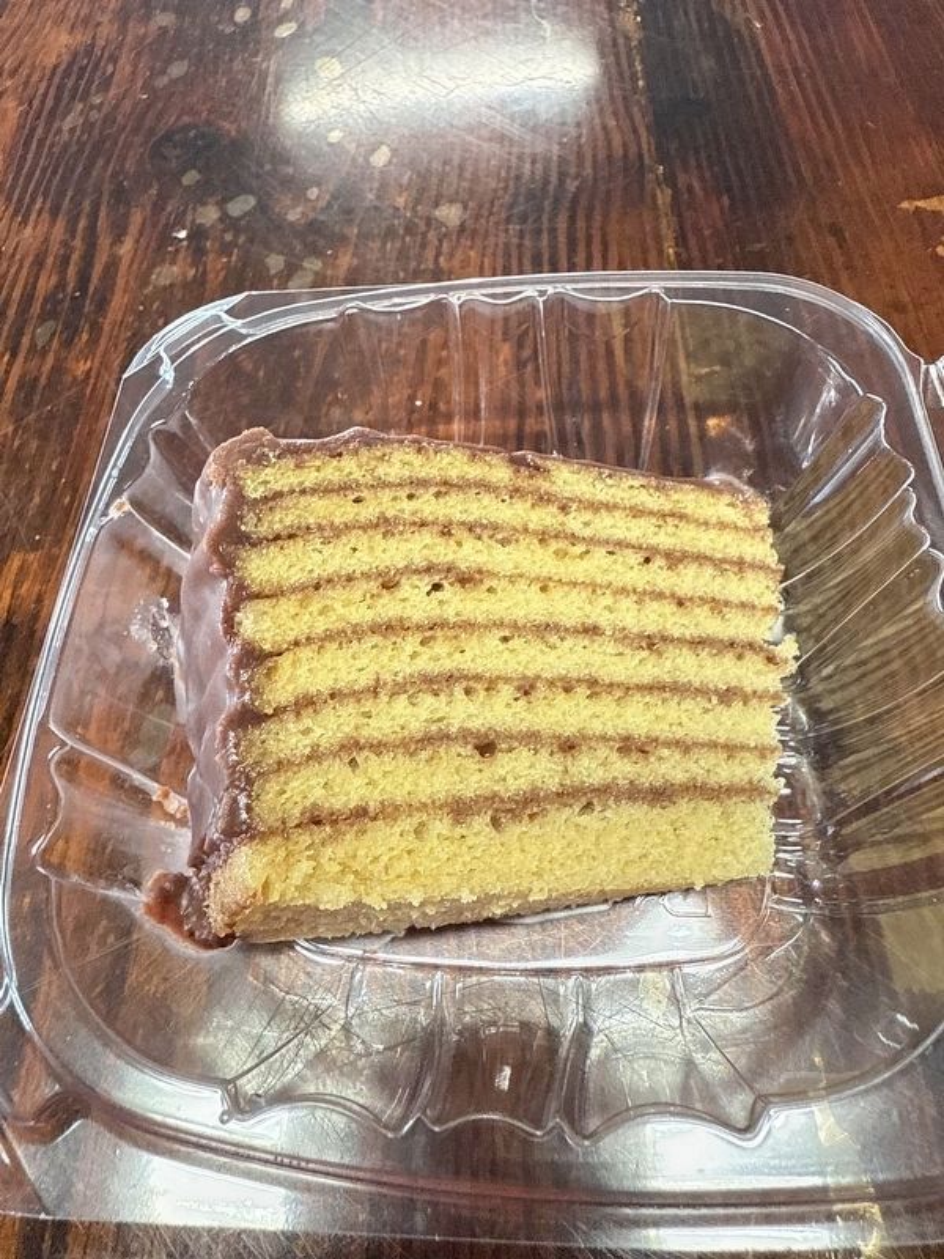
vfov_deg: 69.4
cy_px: 630
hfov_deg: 54.9
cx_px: 472
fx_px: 909
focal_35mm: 25
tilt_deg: -56.4
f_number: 2.2
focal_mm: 2.22
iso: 200
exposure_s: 1/60
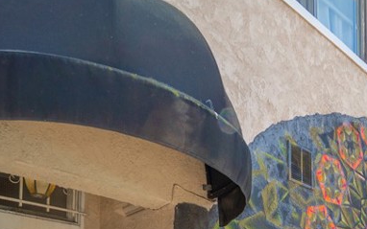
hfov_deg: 46.6
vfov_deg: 25.7
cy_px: 316
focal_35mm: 41
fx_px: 410
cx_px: 273
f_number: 7.1
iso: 100
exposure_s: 1/200
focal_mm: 10
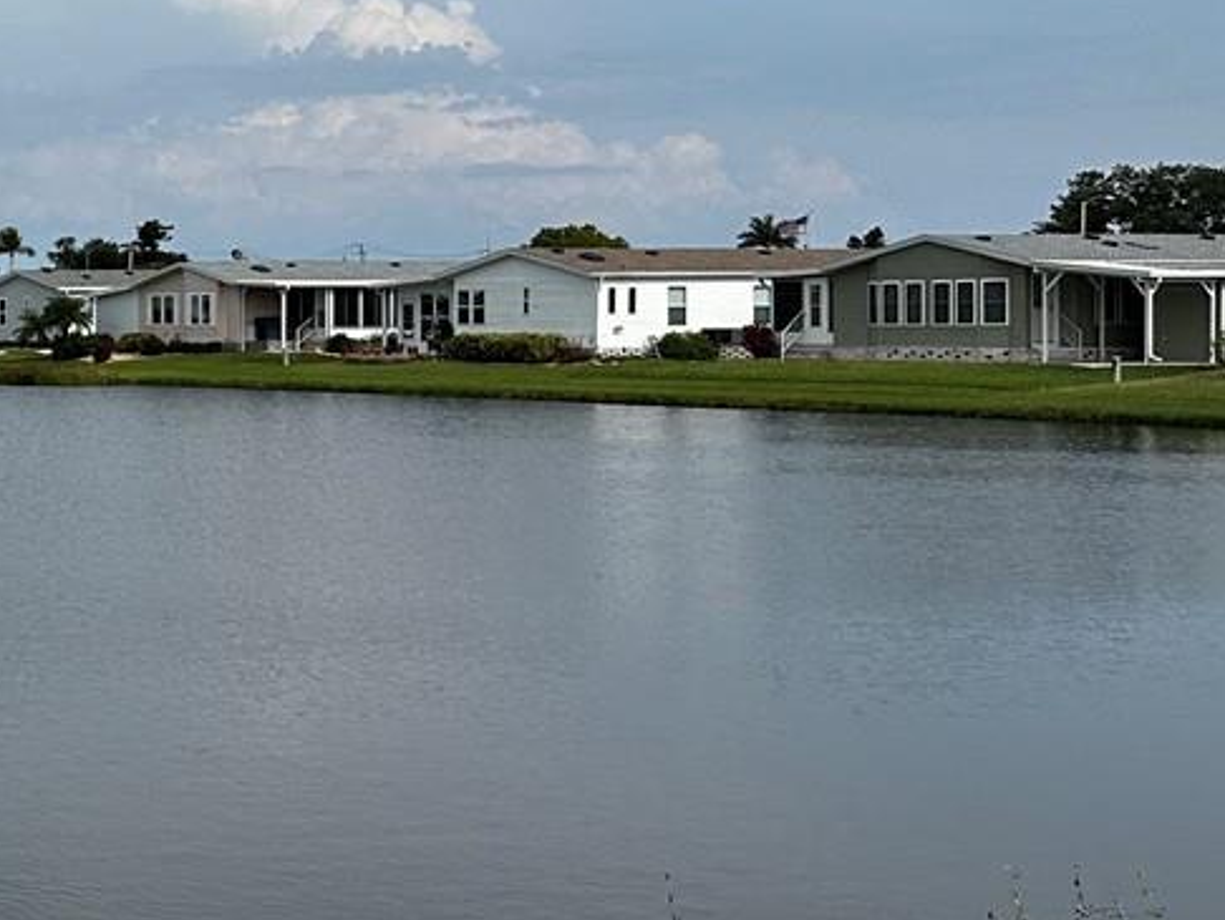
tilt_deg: -1.0
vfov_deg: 18.7
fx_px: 2797
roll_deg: +0.1
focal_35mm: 79
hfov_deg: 21.5
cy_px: 358
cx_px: -504
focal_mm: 6.86
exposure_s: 1/8197
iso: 80
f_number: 1.78
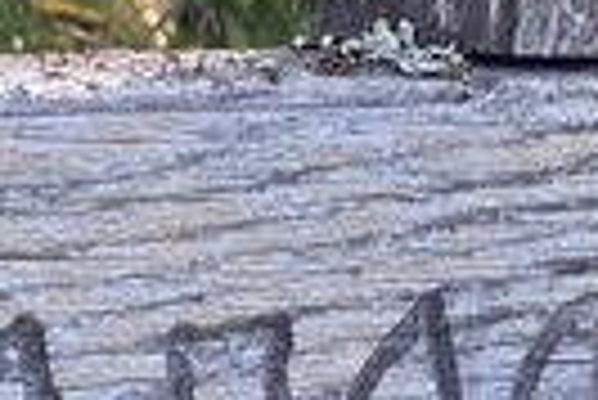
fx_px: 5404
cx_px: 638
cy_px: 1029
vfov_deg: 4.1
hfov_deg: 6.3
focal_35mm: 325
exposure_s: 1/122
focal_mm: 6
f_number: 2
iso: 25
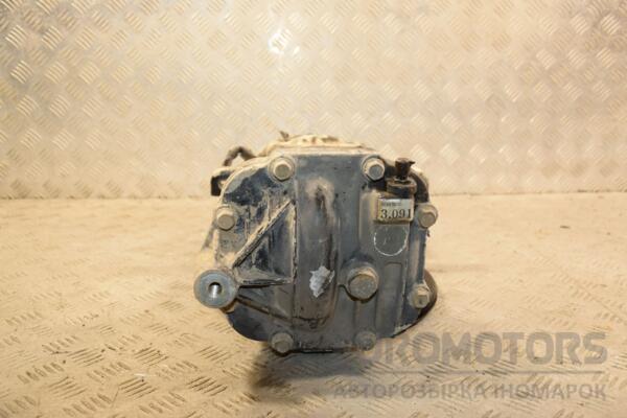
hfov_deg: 53.1
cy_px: 209
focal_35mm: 36
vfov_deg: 36.9
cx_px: 314
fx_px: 627
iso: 800
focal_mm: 24
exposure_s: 1/200
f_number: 5
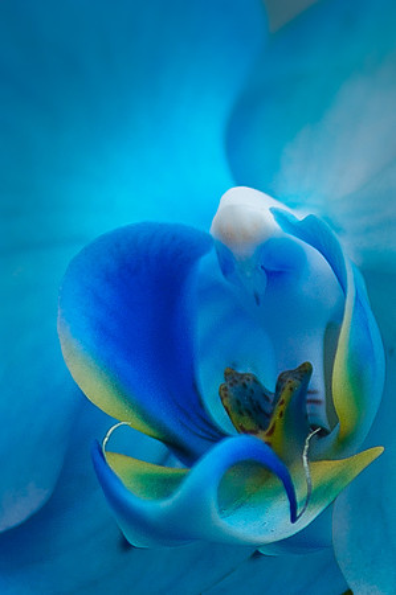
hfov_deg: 8.7
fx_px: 2605
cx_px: 198
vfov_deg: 13.1
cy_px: 298
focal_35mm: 158
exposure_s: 1/180
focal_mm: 105
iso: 200
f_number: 4
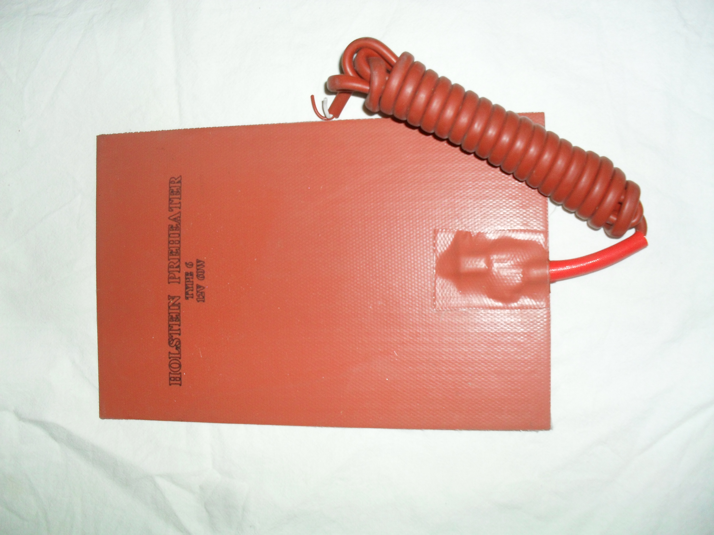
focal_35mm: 35
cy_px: 268
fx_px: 722
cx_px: 357
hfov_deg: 52.6
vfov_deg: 40.7
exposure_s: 1/45
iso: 200
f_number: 3.2
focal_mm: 6.3
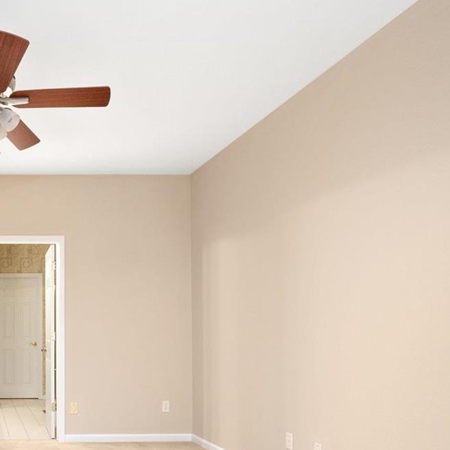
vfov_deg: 47.7
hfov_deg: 41.7
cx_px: -21
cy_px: 343
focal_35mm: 33
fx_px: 485
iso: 2000
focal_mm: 8
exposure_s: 1/2.5
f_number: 8
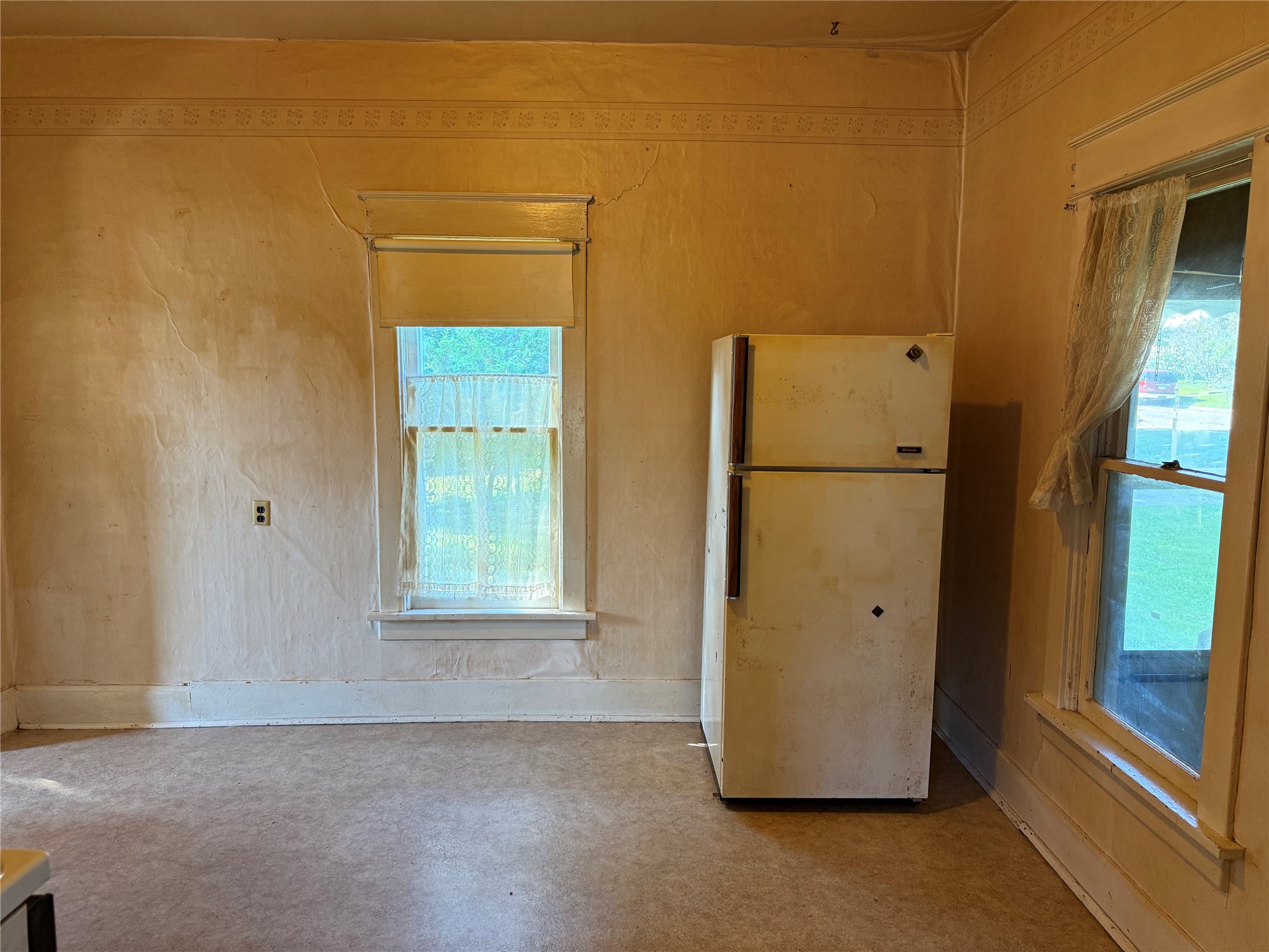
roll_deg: -0.2
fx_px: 880
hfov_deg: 71.6
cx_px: 634
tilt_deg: -6.9
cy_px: 476
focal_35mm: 24
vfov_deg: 56.8
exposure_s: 1/120
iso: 250
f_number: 1.78
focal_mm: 6.76
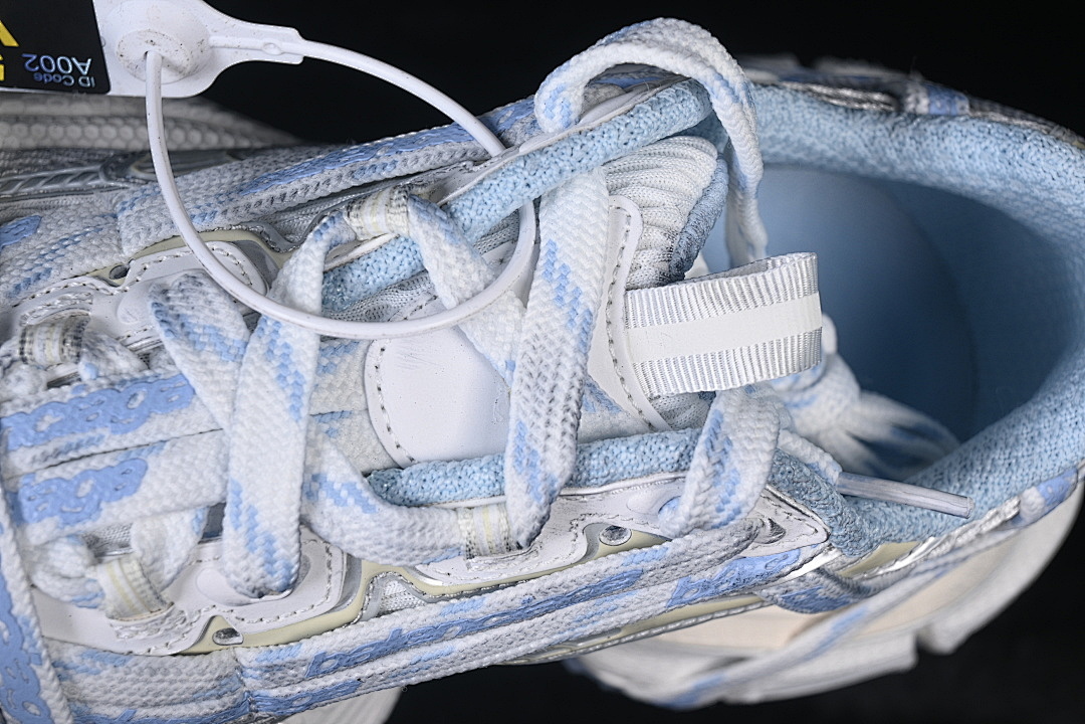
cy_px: 362
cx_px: 542
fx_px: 2260
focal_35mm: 75
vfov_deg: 18.2
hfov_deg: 27.0
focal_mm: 50
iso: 160
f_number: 7.1
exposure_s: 1/80
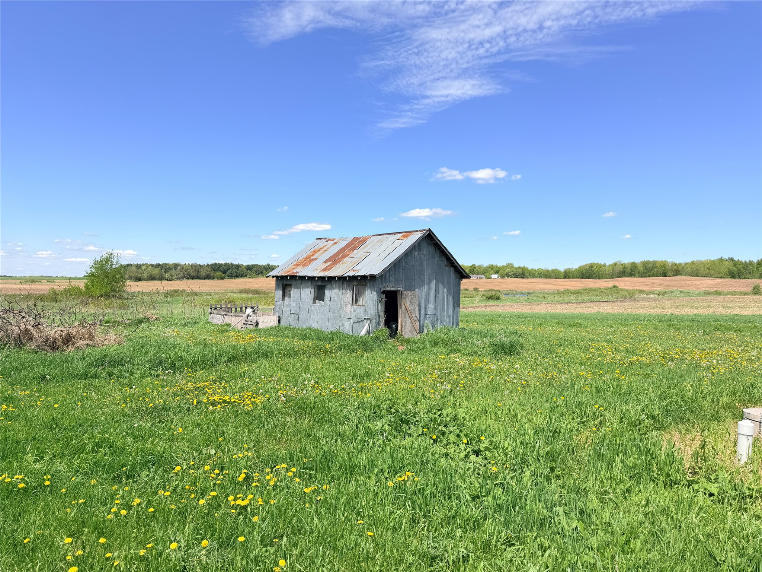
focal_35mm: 24
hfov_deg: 71.6
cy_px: 286
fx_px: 528
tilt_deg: -0.9
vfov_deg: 56.8
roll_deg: +0.6
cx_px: 381
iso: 80
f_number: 1.78
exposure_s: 1/2703
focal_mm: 6.76
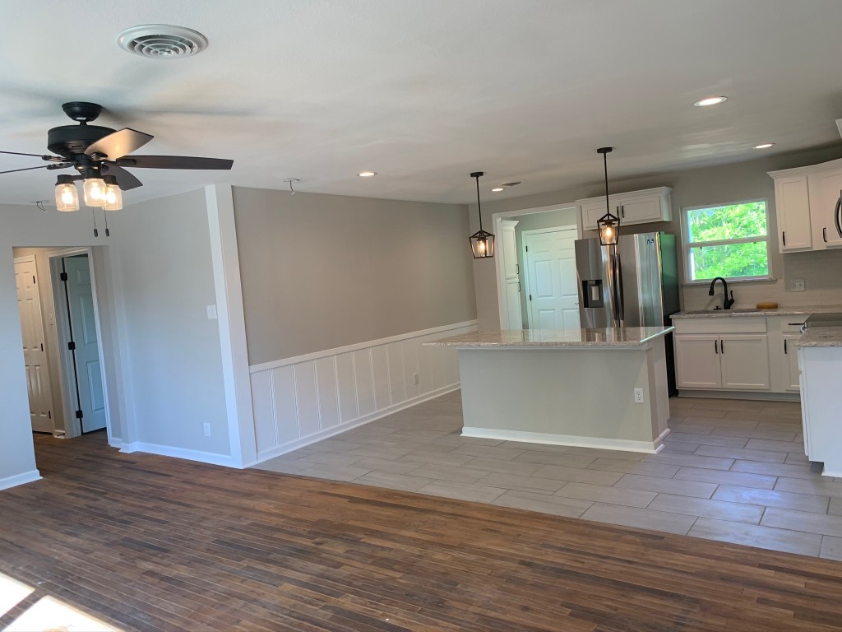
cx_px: 421
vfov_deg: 53.1
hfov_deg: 67.3
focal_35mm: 26
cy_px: 316
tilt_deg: -3.0
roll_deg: +4.5
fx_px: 632
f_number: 1.8
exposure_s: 1/120
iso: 80
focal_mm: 4.25
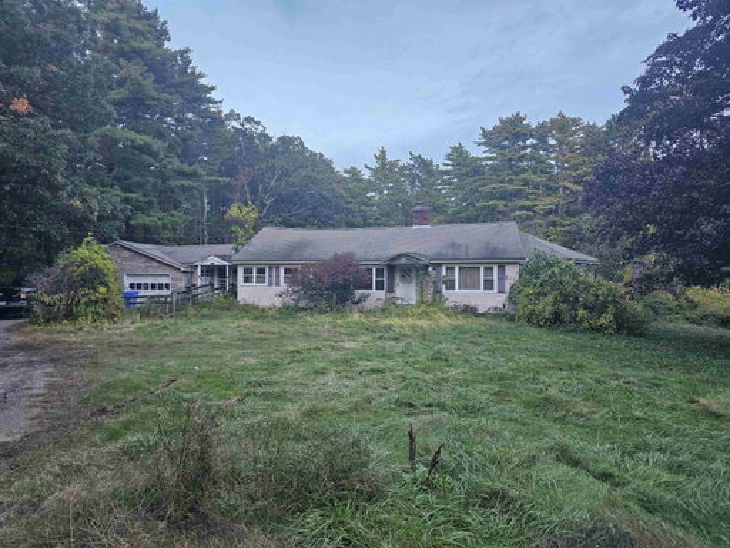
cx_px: 365
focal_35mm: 23
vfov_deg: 58.9
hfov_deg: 73.9
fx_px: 485
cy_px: 274
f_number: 1.7
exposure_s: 1/120
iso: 400
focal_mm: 6.3
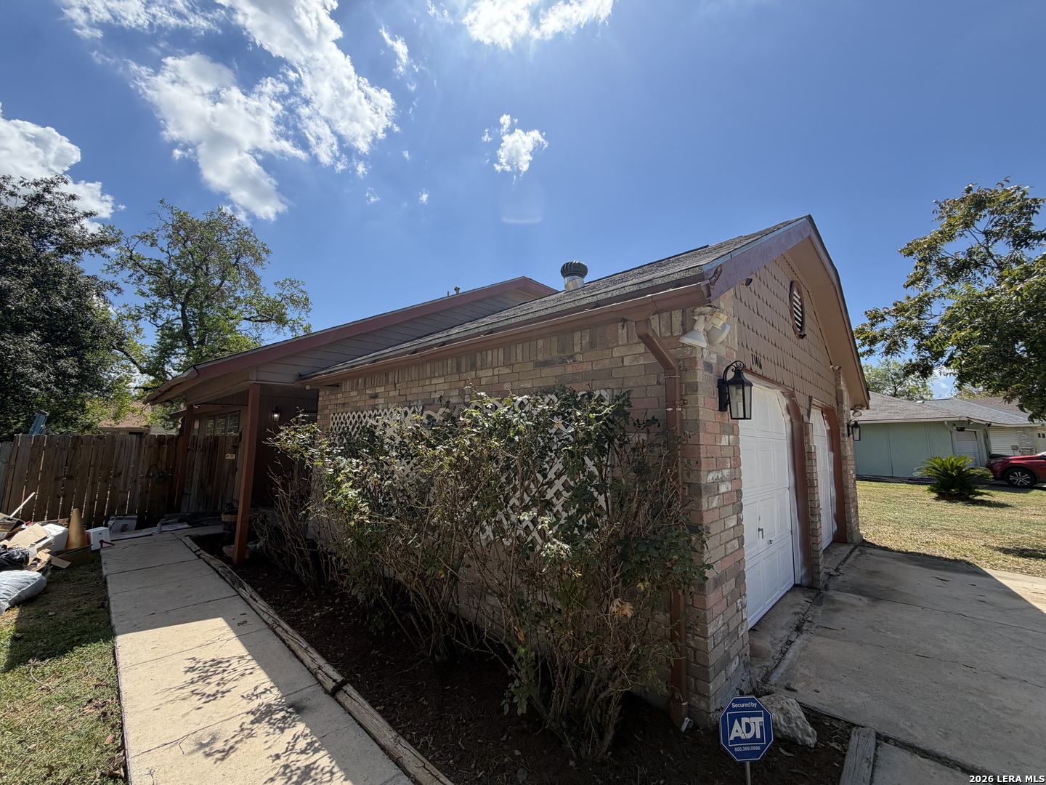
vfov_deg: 85.7
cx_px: 523
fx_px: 423
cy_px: 392
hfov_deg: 102.1
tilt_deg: +5.4
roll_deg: -0.2
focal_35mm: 14
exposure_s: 1/901
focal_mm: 2.22
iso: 25
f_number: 2.2
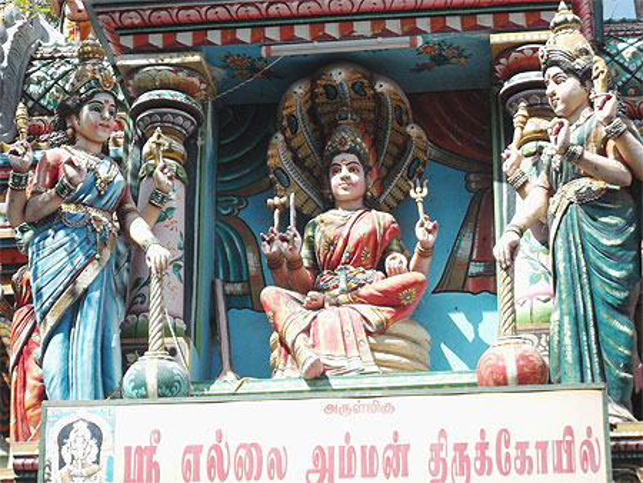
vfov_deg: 14.1
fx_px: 1951
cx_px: 322
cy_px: 242
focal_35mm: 105
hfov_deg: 18.7
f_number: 5.2
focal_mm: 18.6
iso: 100
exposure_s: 1/250
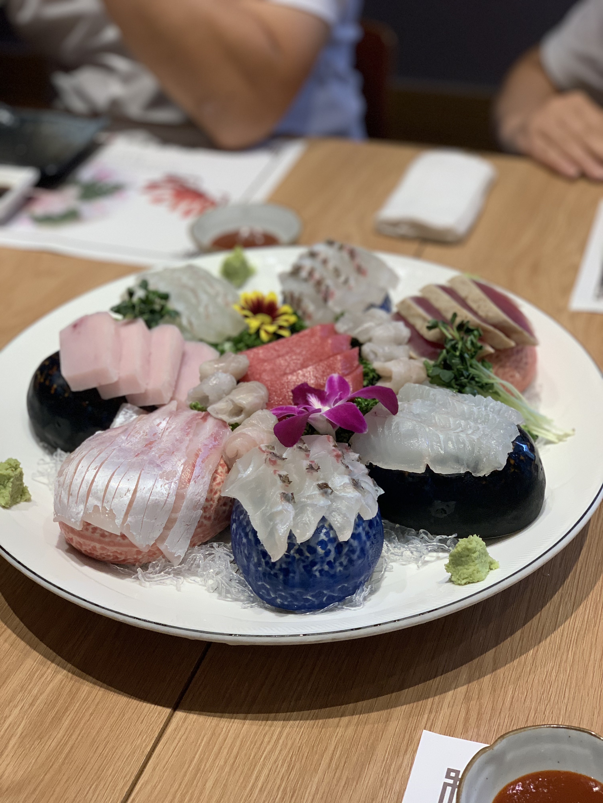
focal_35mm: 52
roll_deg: +1.9
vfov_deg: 36.8
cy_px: 402
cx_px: 302
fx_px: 1208
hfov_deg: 28.0
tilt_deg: -34.1
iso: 125
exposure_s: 1/101
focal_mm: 6
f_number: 2.4
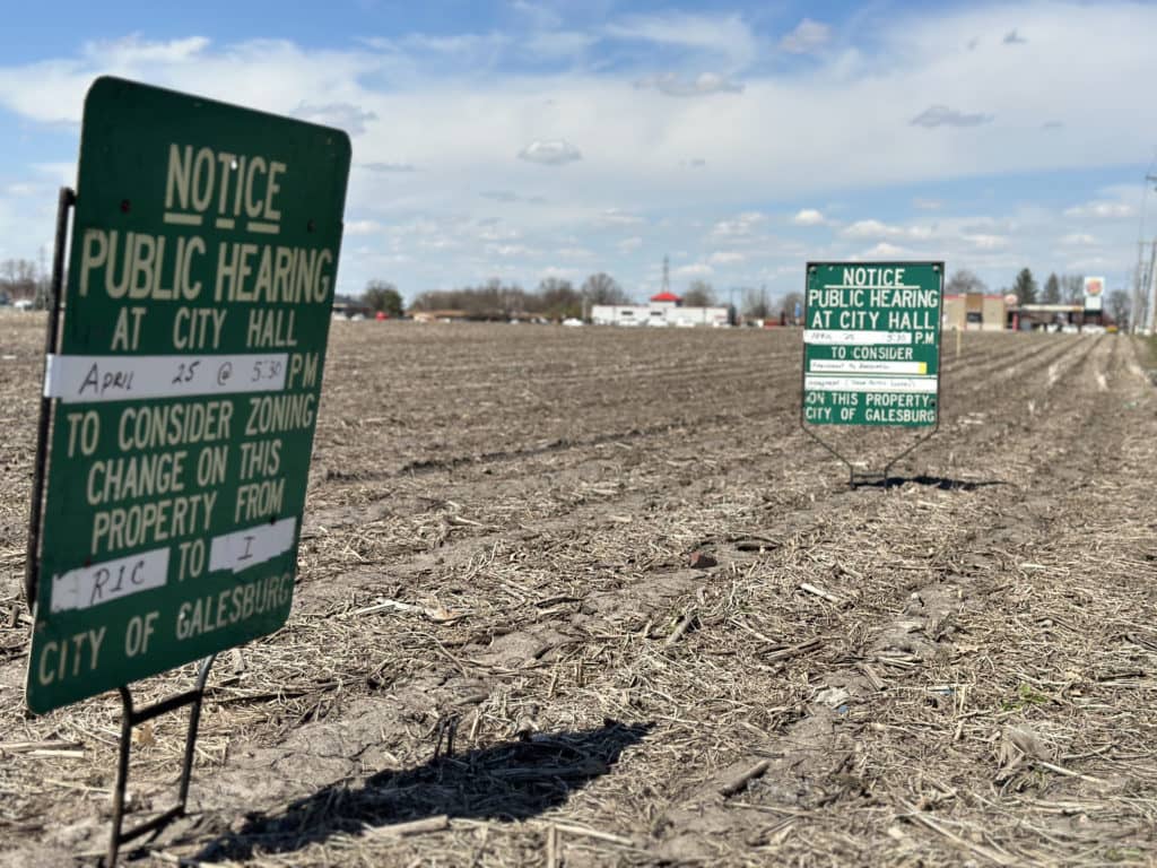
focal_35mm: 48
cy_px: 434
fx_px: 1604
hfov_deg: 39.7
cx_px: 578
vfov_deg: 30.3
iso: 100
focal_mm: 6.86
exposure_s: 1/7634
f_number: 1.78
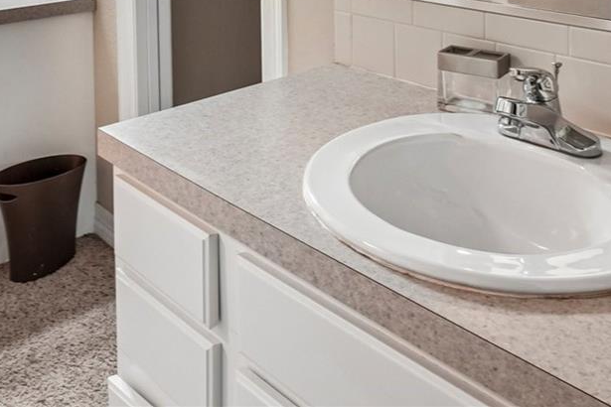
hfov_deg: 49.5
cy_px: -121
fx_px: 662
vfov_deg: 28.2
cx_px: 297
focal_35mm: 39
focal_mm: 10
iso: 400
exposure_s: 1/5
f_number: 8
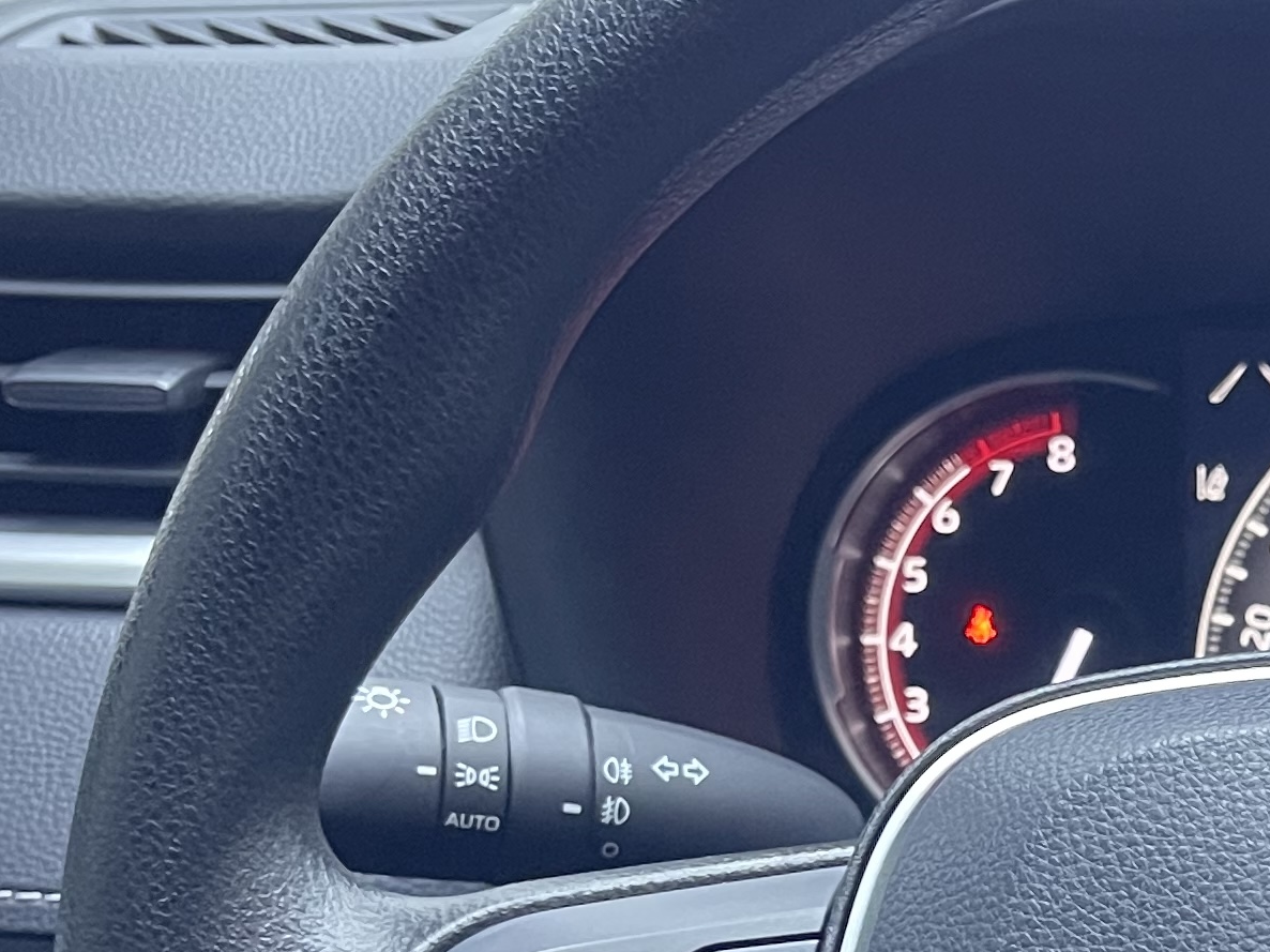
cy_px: 1105
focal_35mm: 85
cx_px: 1486
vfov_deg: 16.7
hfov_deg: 21.5
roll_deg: -0.6
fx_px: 3118
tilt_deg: -26.8
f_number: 1.6
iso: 500
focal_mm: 5.1
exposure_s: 1/50
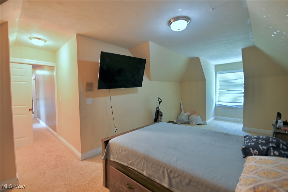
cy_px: 96
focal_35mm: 15
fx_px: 120
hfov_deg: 100.4
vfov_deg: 77.3
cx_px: 144
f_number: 4
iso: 125
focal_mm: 10
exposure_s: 1/1.6
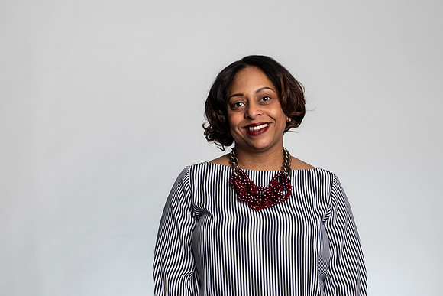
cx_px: 265
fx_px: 889
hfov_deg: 27.9
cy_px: 198
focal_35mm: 72
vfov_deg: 18.8
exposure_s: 1/200
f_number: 5.6
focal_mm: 50
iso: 80
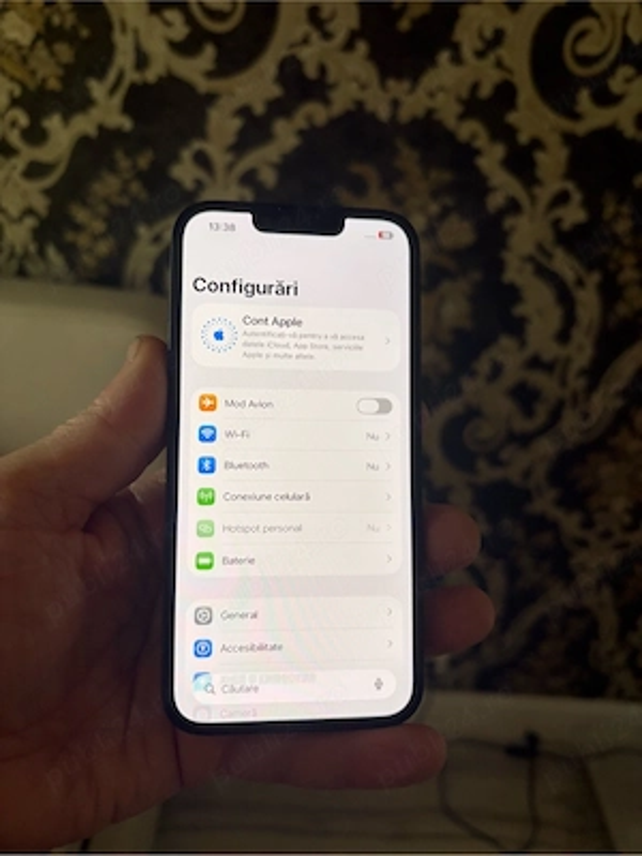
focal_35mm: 26
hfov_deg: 53.1
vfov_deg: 67.3
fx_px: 643
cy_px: 428
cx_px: 321
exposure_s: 1/80
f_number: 1.6
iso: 100
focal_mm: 5.96
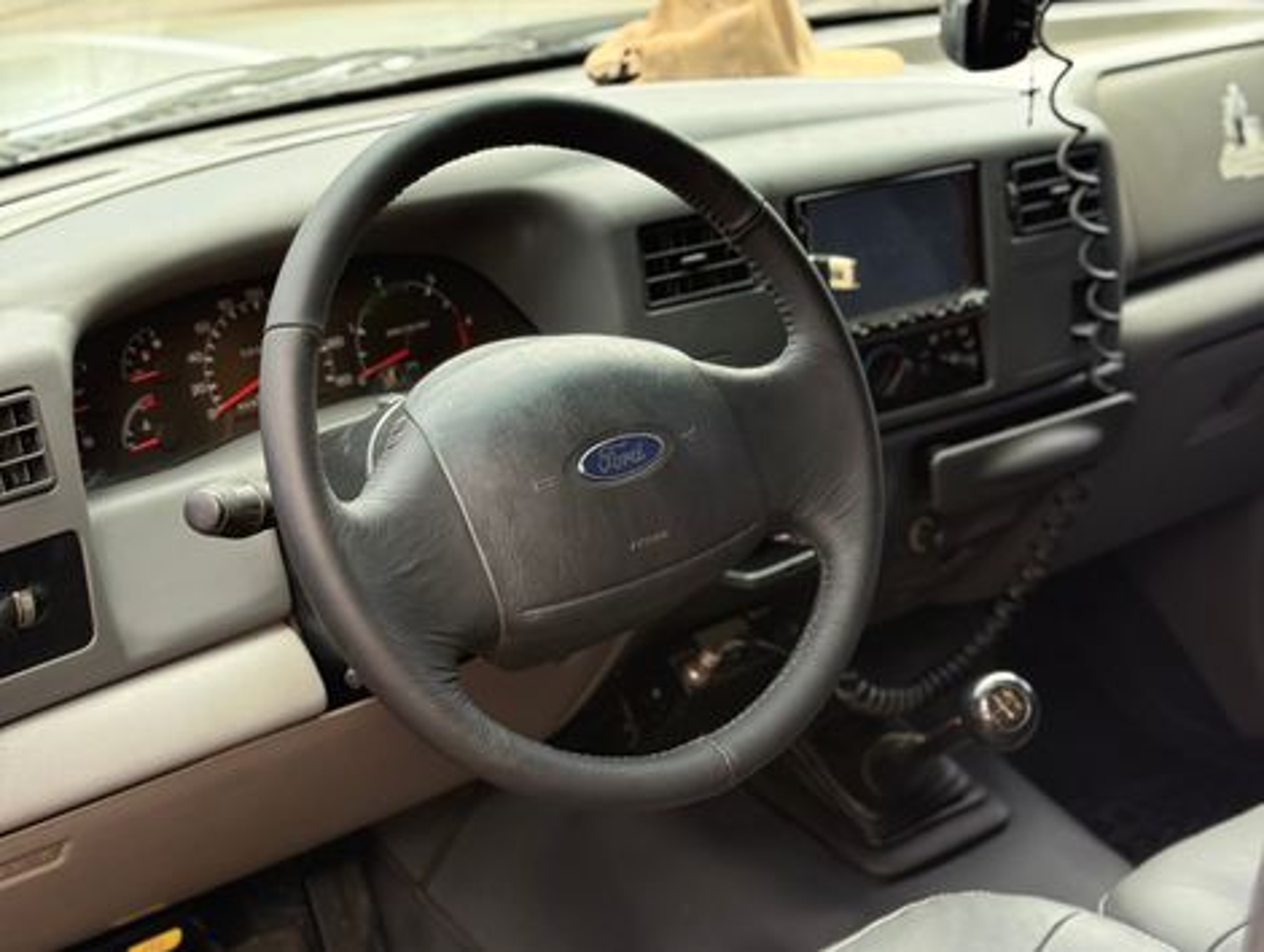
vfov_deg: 30.3
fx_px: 1755
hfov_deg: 39.6
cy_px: 476
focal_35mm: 48
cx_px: 632
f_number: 1.78
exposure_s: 1/181
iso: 200
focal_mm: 6.76
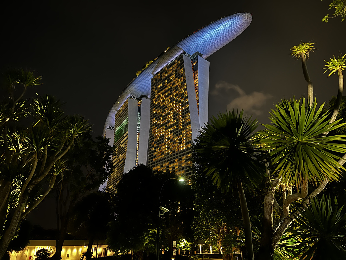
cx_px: 173
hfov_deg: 67.3
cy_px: 130
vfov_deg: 53.1
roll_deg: +1.3
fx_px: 260
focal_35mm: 26
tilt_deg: +23.5
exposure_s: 1/9
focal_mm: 5.7
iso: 800
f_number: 1.5
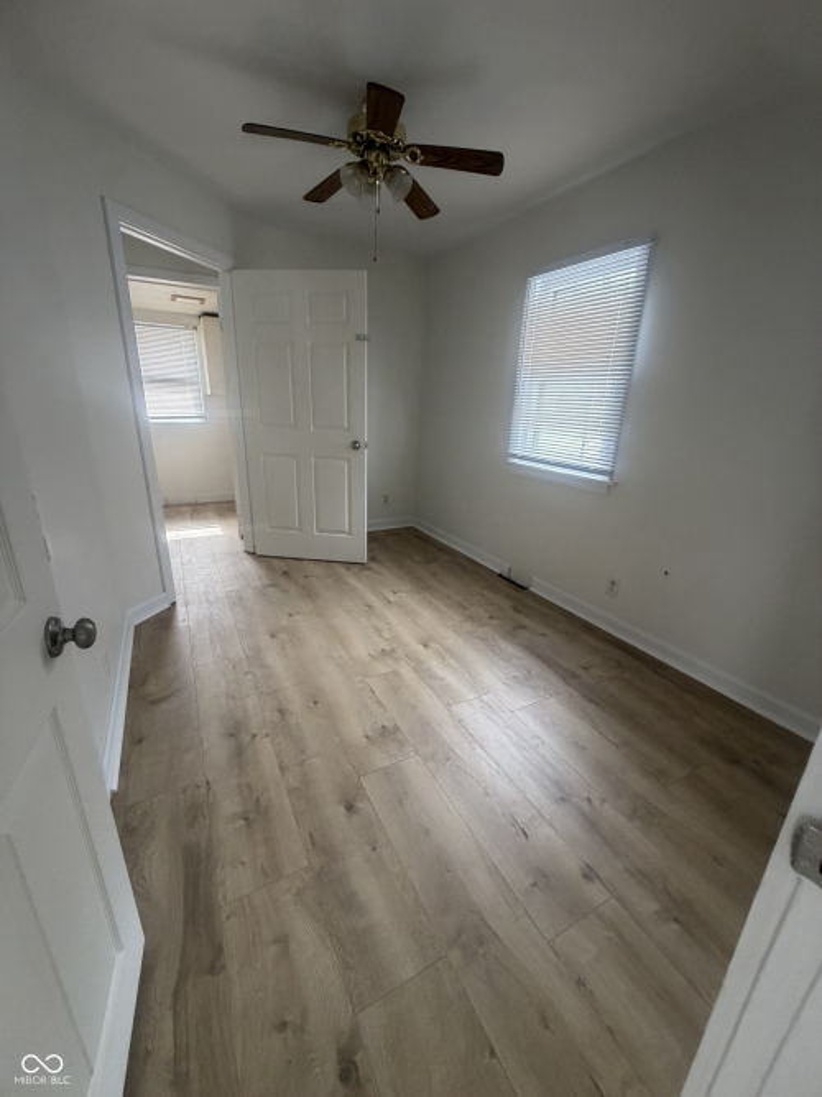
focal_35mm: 14
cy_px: 548
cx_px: 411
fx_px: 443
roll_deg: -3.3
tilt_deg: -19.3
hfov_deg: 85.7
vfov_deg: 102.1
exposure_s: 1/121
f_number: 2.2
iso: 320
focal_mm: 2.22
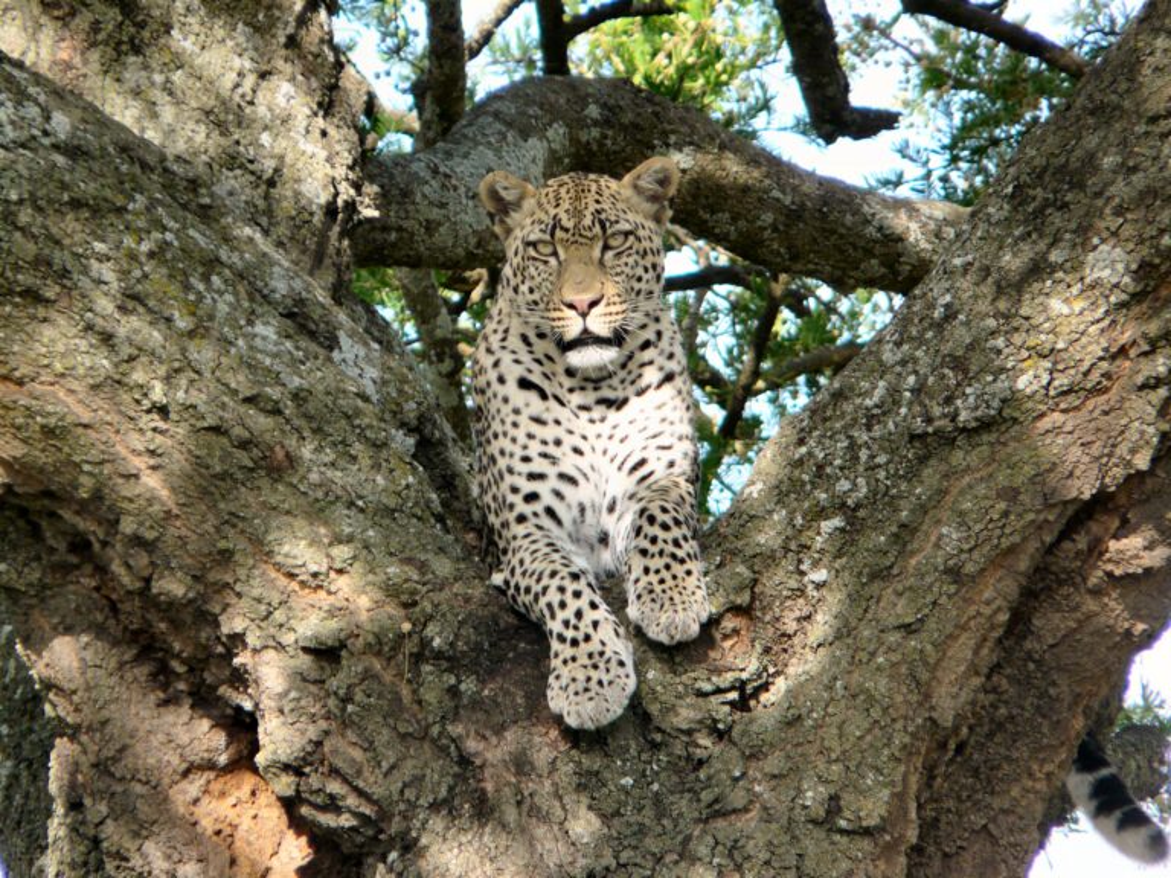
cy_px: 439
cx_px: 586
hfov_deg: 3.9
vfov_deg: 3.0
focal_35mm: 504
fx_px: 17049
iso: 100
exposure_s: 1/160
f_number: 4.2
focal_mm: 82.8
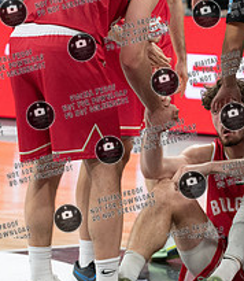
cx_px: 237
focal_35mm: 337
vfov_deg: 5.5
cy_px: 92
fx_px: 2898
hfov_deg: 4.8
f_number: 3.2
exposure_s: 1/1000
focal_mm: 102
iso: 1600
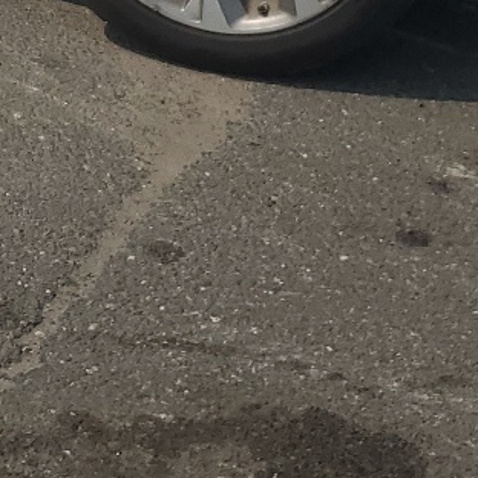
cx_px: -184
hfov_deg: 14.1
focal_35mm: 118
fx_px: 1843
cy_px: -404
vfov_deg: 13.2
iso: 50
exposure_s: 1/10000
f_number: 1.5
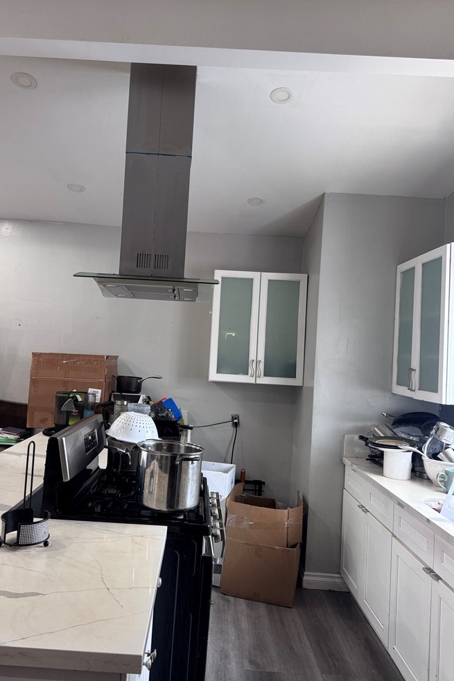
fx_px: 492
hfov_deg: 49.4
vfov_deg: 69.4
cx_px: 195
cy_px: 331
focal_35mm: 26
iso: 200
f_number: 1.78
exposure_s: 1/60
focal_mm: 6.76
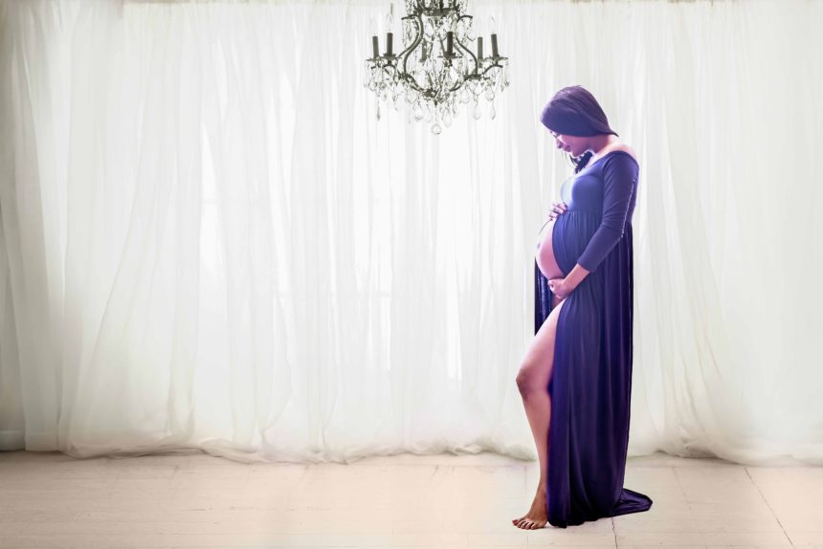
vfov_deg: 27.0
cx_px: 412
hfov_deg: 39.6
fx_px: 1143
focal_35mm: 50
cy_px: 274
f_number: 2.8
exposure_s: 1/100
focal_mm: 50
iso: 320
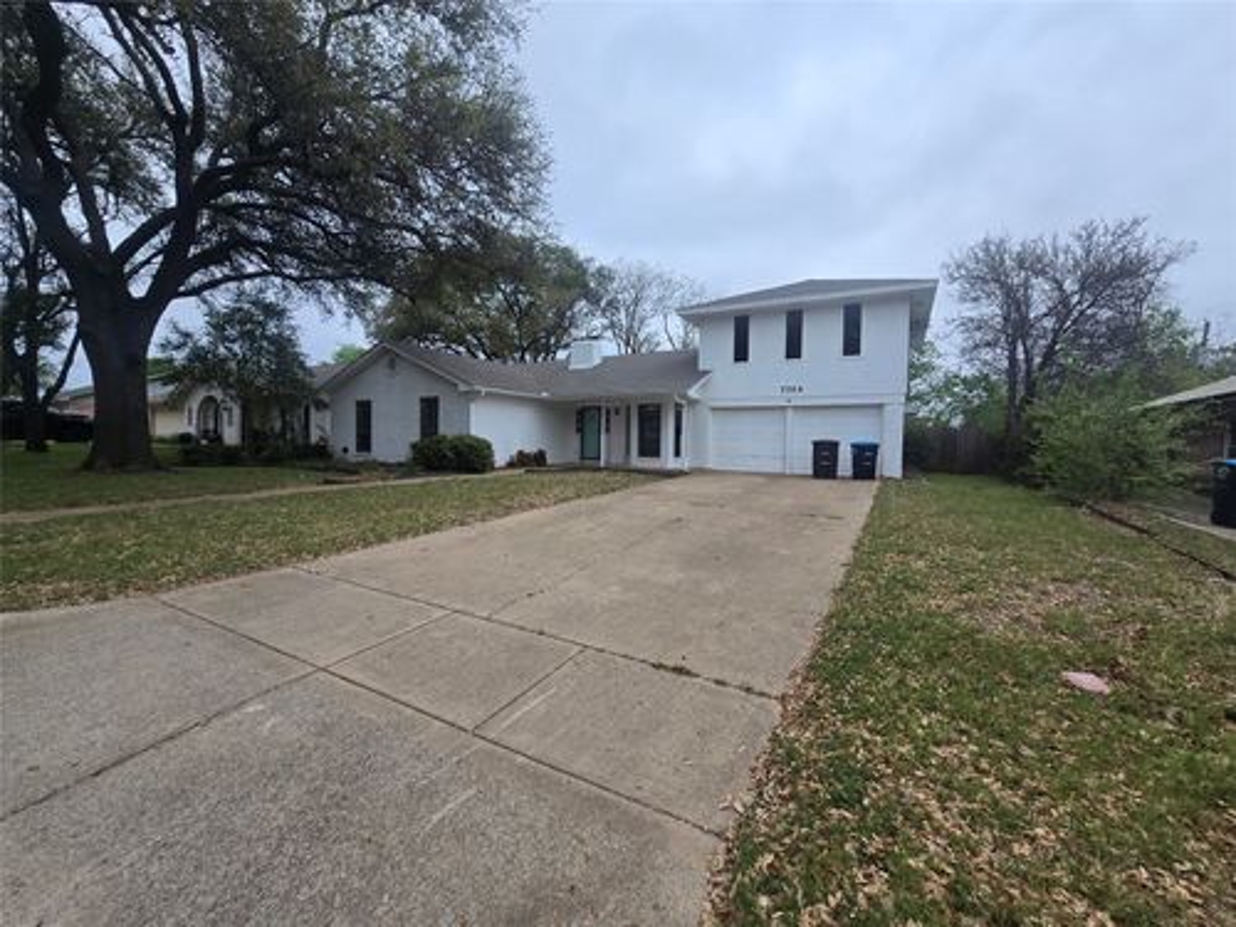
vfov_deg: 89.9
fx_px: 464
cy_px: 464
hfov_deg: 106.2
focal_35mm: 13
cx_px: 618
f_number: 2.2
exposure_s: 1/60
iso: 100
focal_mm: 2.2
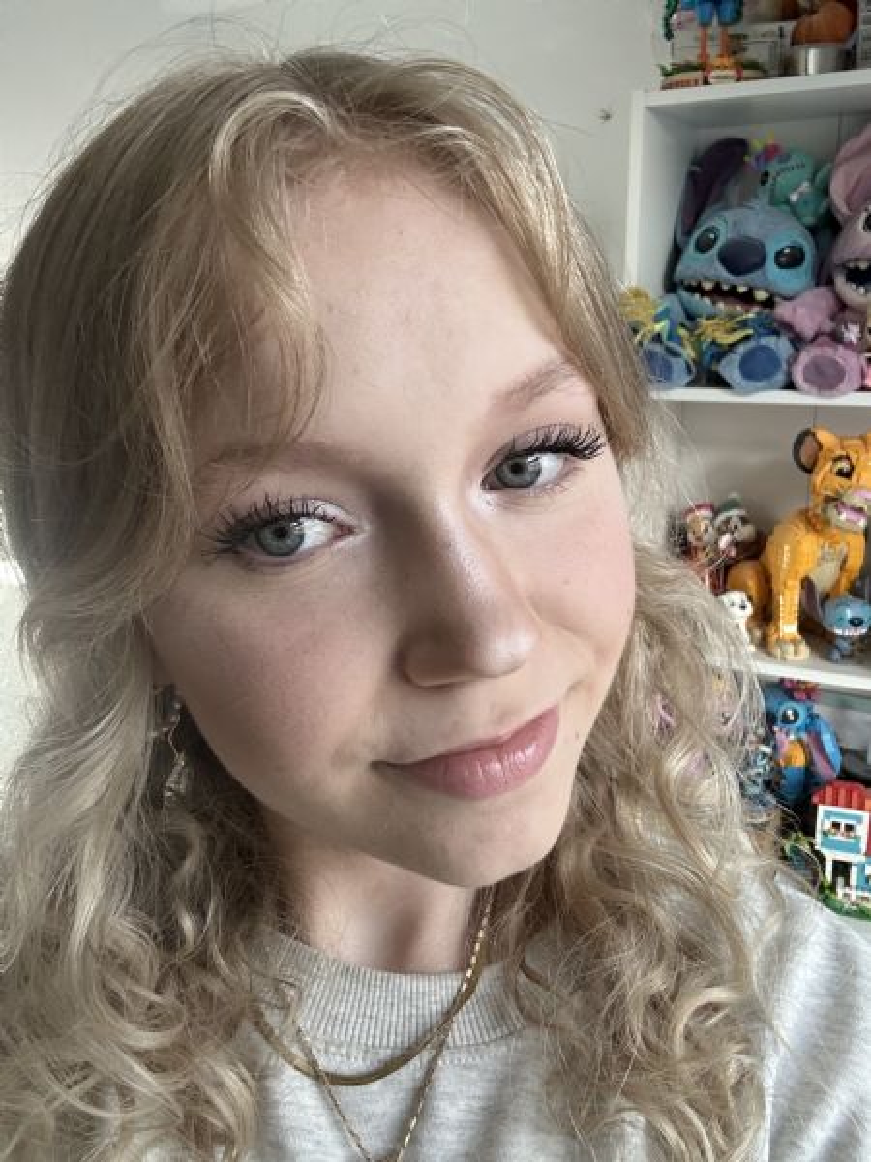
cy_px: 581
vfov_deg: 60.0
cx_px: 436
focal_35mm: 30
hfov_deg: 46.8
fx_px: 1006
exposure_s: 1/70
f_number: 1.9
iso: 80
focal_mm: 2.69
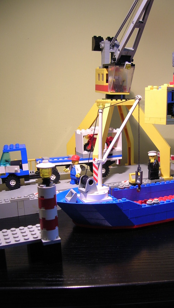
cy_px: 156
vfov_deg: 52.8
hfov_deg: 30.9
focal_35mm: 38
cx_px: 117
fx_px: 312
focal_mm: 5.7
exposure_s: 1/11.6
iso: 50
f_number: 2.9
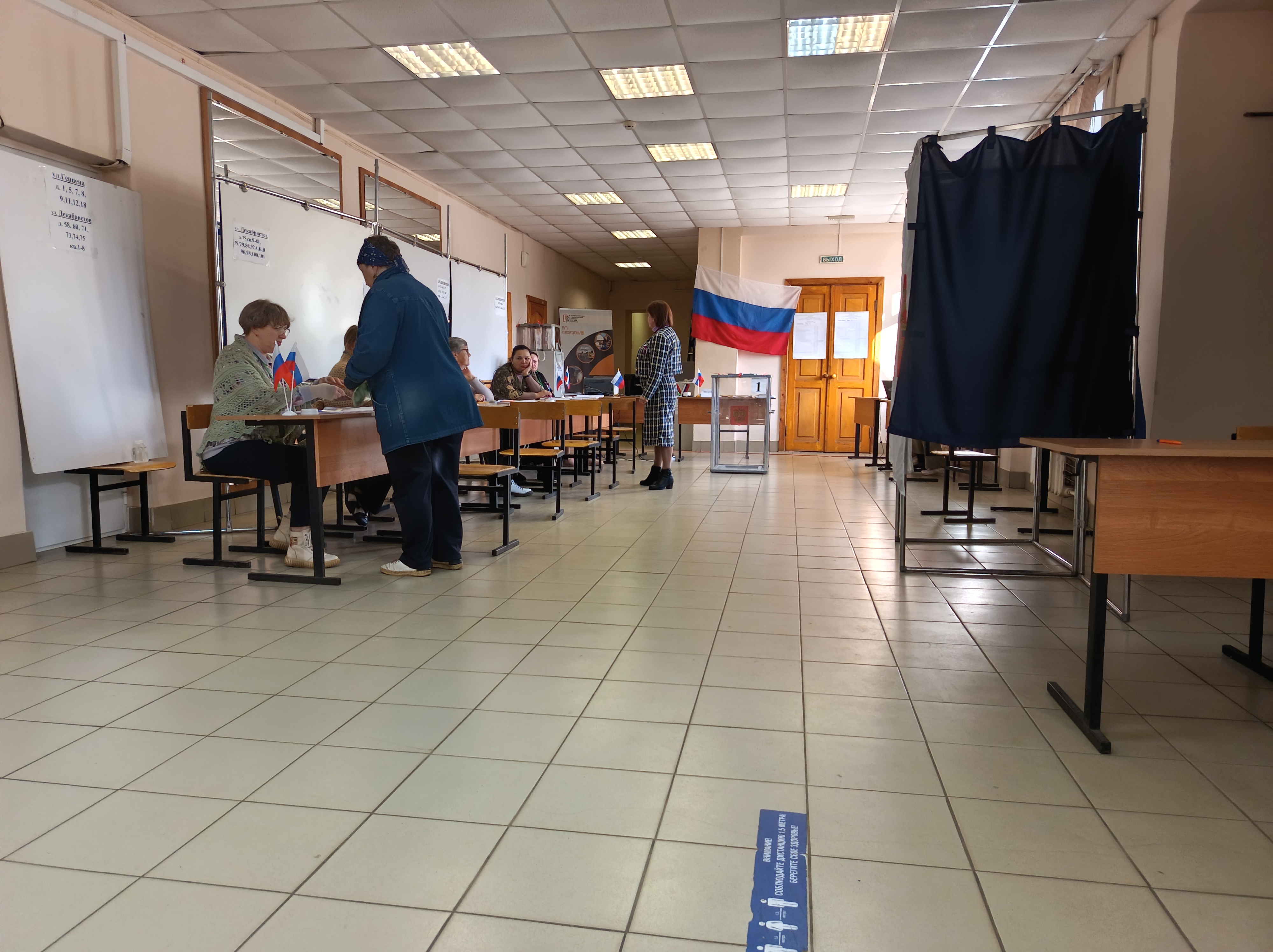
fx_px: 882
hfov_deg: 71.6
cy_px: 476
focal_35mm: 24
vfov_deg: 56.7
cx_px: 636
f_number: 1.75
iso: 1003
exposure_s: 1/50
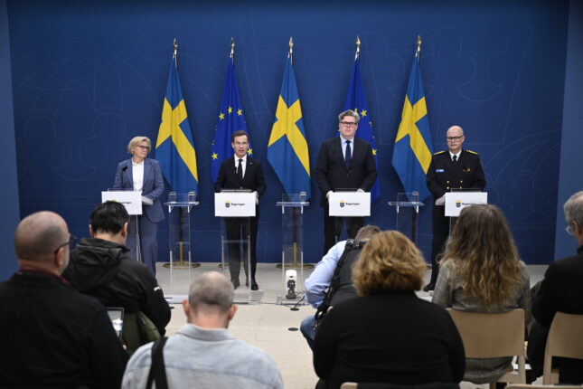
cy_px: 194
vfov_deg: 36.9
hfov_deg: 53.1
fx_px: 583
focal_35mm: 36
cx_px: 292
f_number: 2.8
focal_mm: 36
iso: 500
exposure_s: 1/200
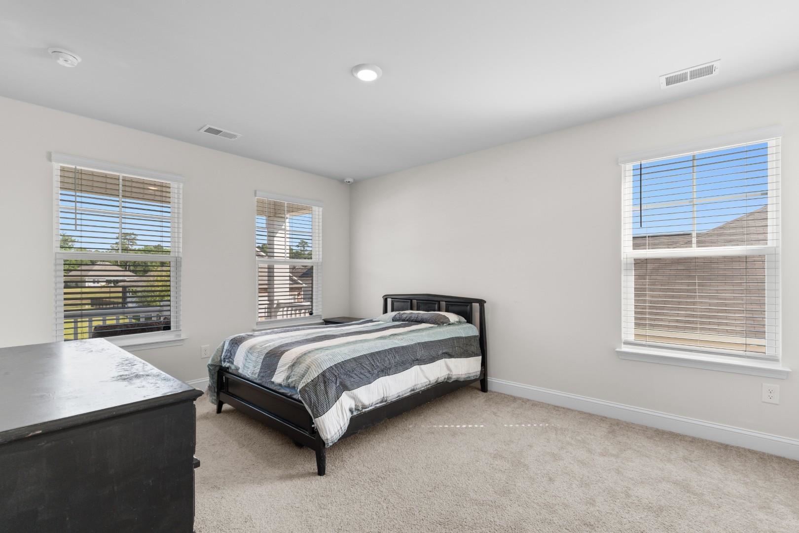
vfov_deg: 77.3
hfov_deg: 100.4
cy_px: 266
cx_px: 400
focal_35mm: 15
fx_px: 333
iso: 100
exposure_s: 1/25
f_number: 4.5
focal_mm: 10
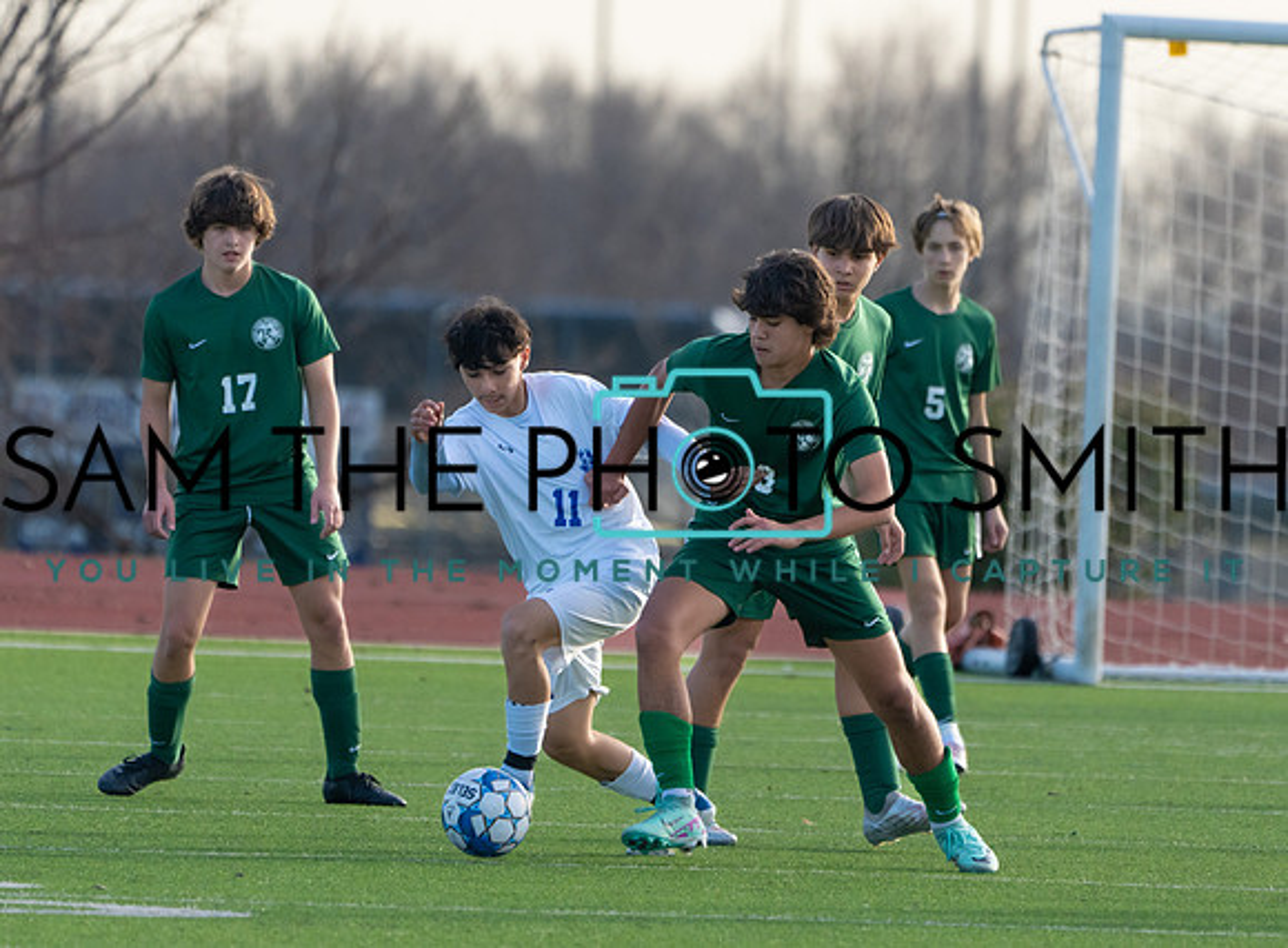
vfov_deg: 2.1
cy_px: 465
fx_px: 25319
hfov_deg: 2.9
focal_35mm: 685
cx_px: 804
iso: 640
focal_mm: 400
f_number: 5.6
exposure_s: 1/1250
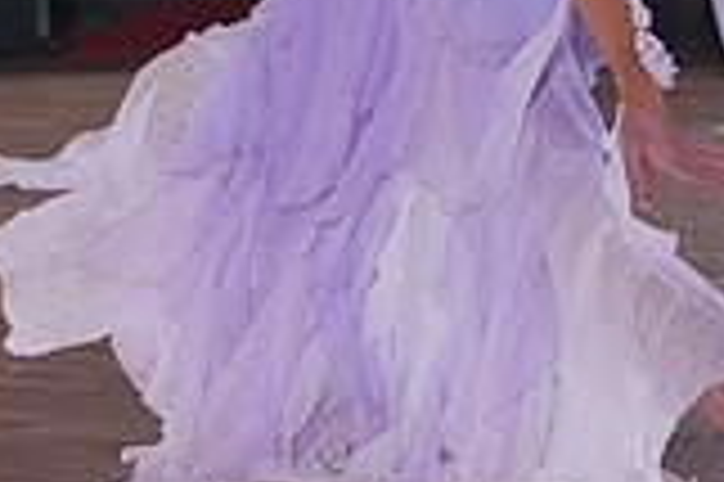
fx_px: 8116
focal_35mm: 404
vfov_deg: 3.4
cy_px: -209
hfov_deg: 5.1
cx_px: 382
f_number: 5
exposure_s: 1/400
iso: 1600
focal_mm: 112
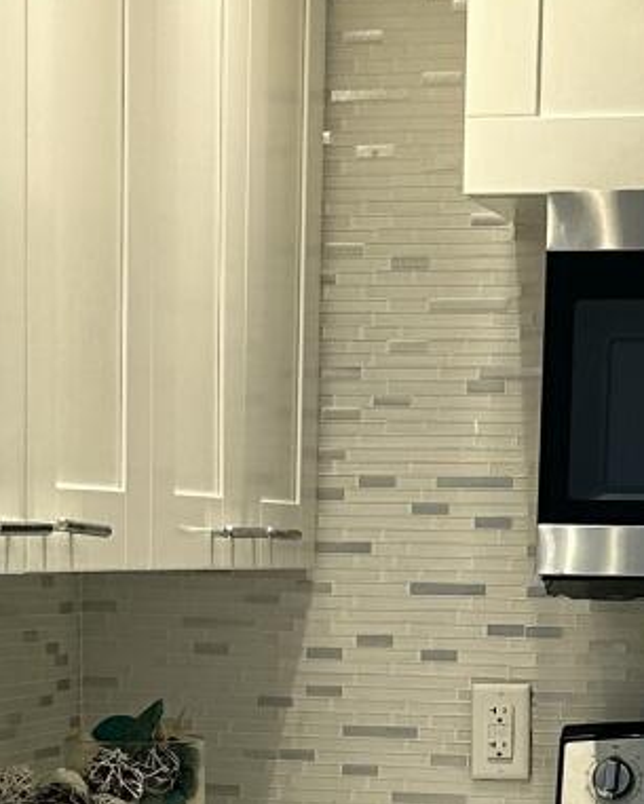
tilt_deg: -8.2
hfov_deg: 12.5
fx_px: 2929
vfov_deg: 15.0
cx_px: 365
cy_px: 1002
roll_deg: -1.7
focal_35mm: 123
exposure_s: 1/120
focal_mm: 6.86
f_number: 1.78
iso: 160
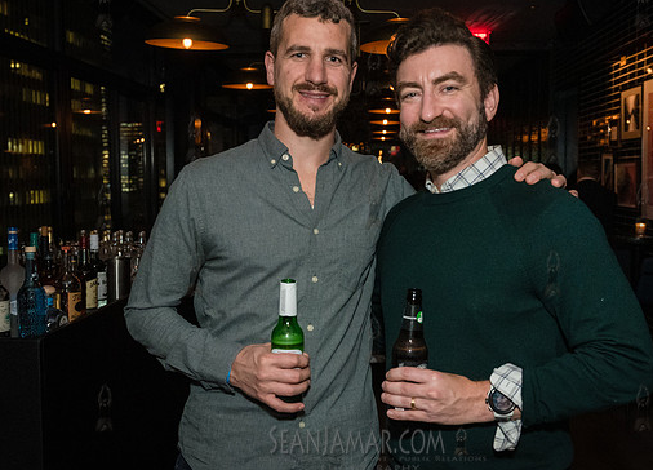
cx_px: 346
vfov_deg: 33.5
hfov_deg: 45.4
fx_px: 781
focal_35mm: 42
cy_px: 230
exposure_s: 1/200
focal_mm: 31
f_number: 4
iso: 6400
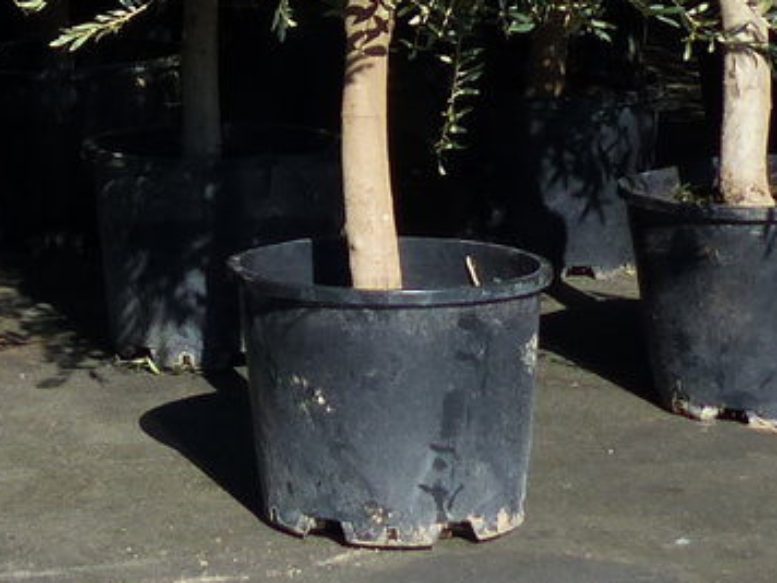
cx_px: -98
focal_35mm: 153
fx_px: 3434
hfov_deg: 12.7
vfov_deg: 9.1
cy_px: -590
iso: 100
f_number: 4
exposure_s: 1/800
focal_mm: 6
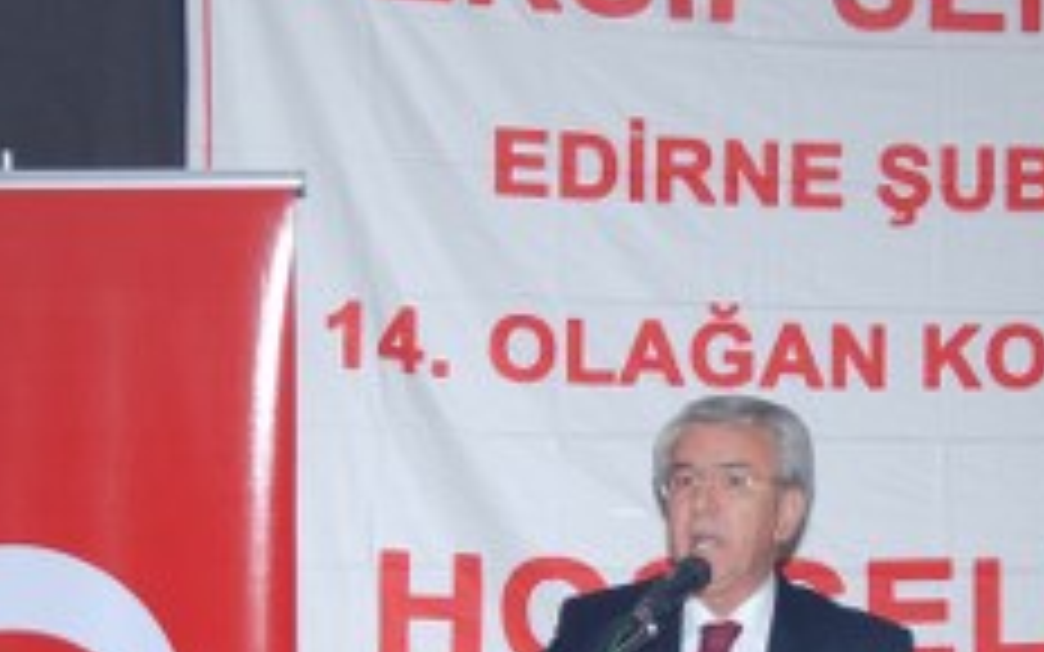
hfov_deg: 17.1
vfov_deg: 10.7
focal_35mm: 122
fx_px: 3471
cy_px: 522
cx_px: 652
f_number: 4.5
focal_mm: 44
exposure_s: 1/60
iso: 200
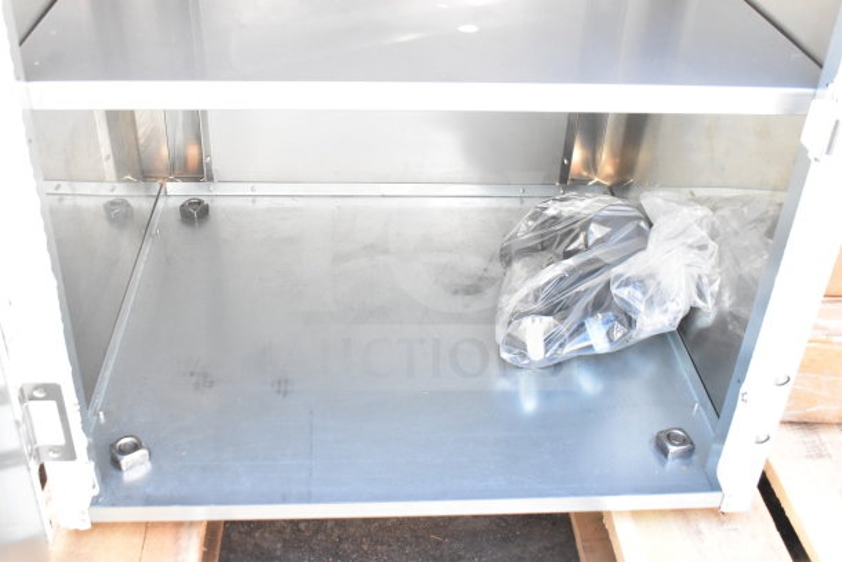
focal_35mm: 40
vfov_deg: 33.0
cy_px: 281
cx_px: 421
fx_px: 947
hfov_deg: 47.9
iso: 6400
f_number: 9
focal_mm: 27
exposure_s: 1/320
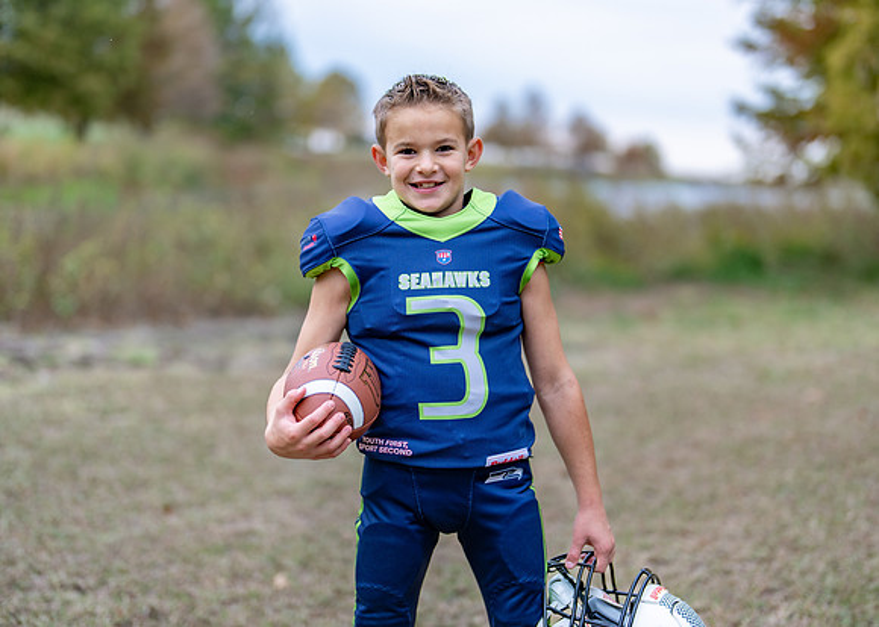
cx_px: 442
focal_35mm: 57
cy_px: 294
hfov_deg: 34.2
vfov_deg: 24.8
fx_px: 1429
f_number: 1.2
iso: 100
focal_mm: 50
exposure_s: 1/500
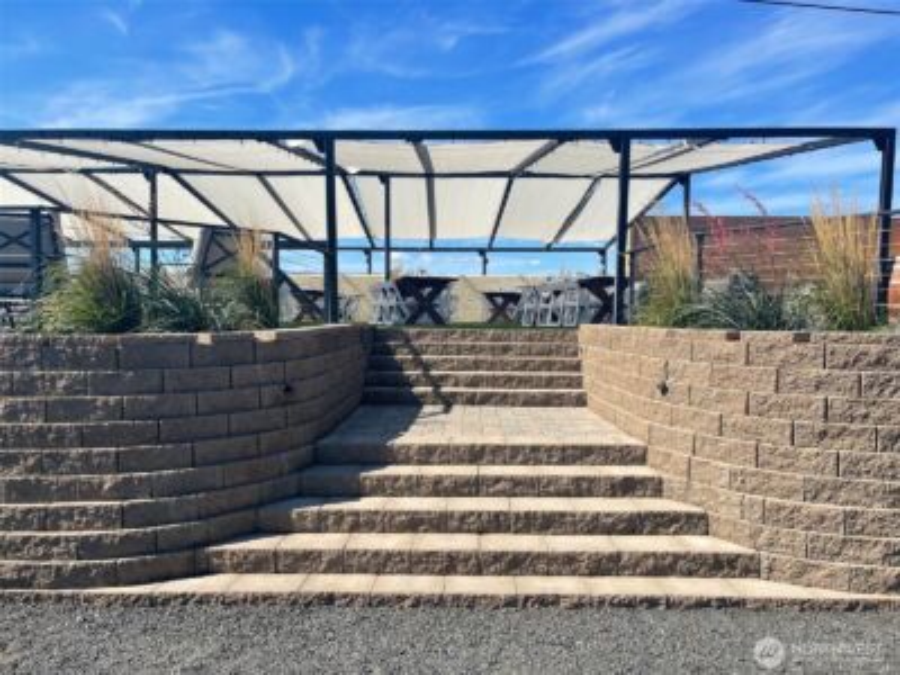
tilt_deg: -2.5
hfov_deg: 67.3
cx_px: 450
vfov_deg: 53.1
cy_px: 338
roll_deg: +0.0
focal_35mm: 26
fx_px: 676
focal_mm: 5.1
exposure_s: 1/3165
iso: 32
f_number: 1.6
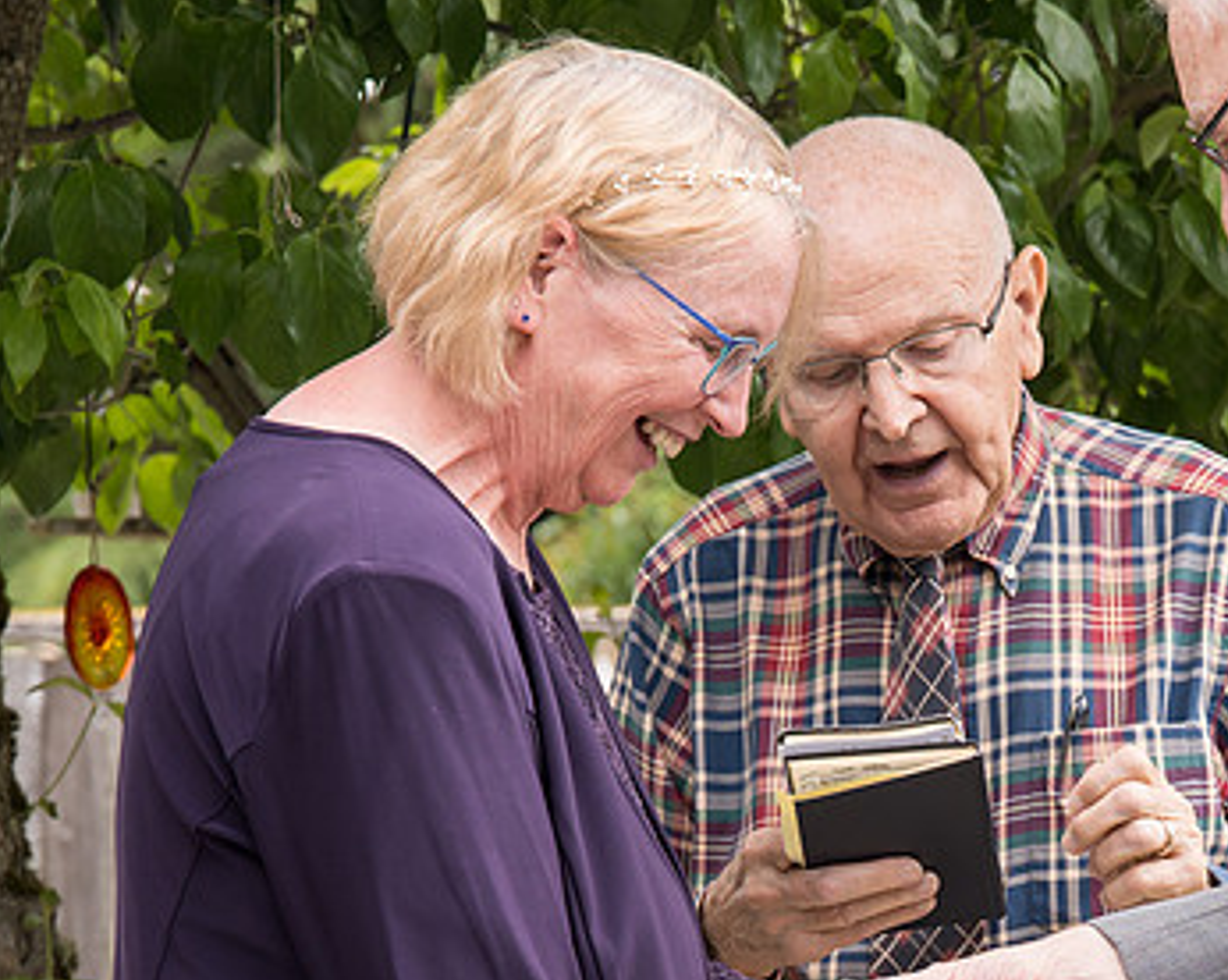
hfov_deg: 9.3
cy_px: 1057
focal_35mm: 207
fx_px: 7515
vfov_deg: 7.4
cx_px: 981
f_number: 5
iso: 400
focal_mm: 70
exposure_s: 1/500
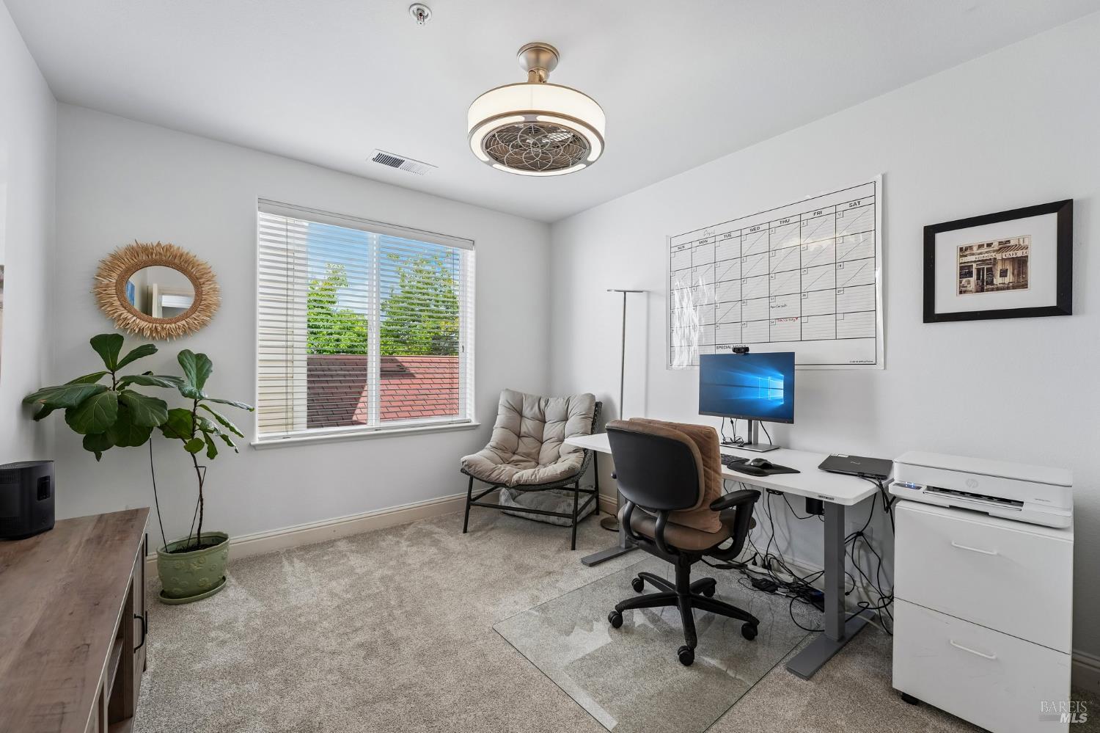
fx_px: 428
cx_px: 550
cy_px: 366
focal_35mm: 14
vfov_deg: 81.2
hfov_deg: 104.3
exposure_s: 1/100
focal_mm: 14
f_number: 8
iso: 640
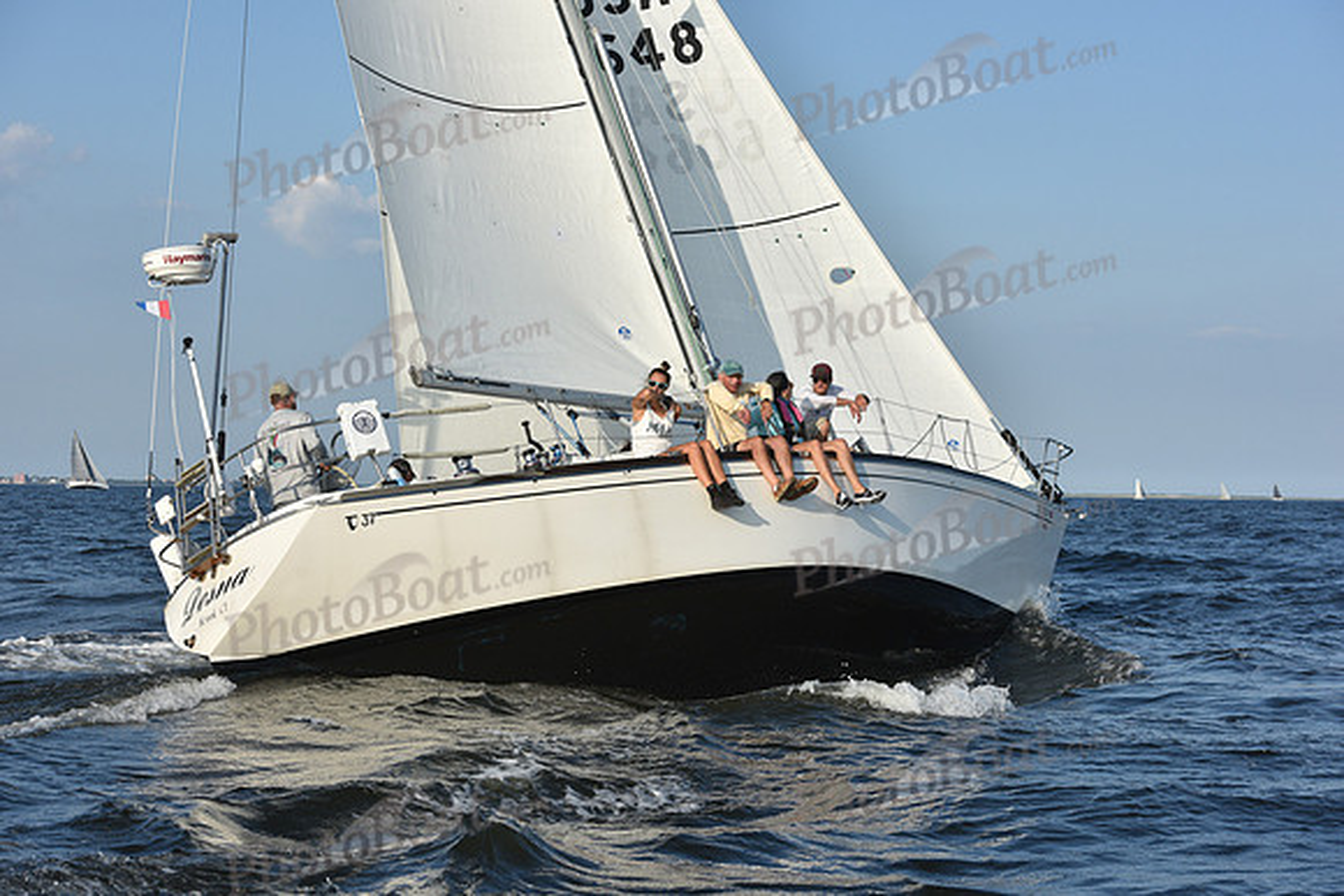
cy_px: 448
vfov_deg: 19.5
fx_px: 2614
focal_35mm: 70
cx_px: 672
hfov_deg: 28.8
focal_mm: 70
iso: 320
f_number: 8
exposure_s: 1/1250
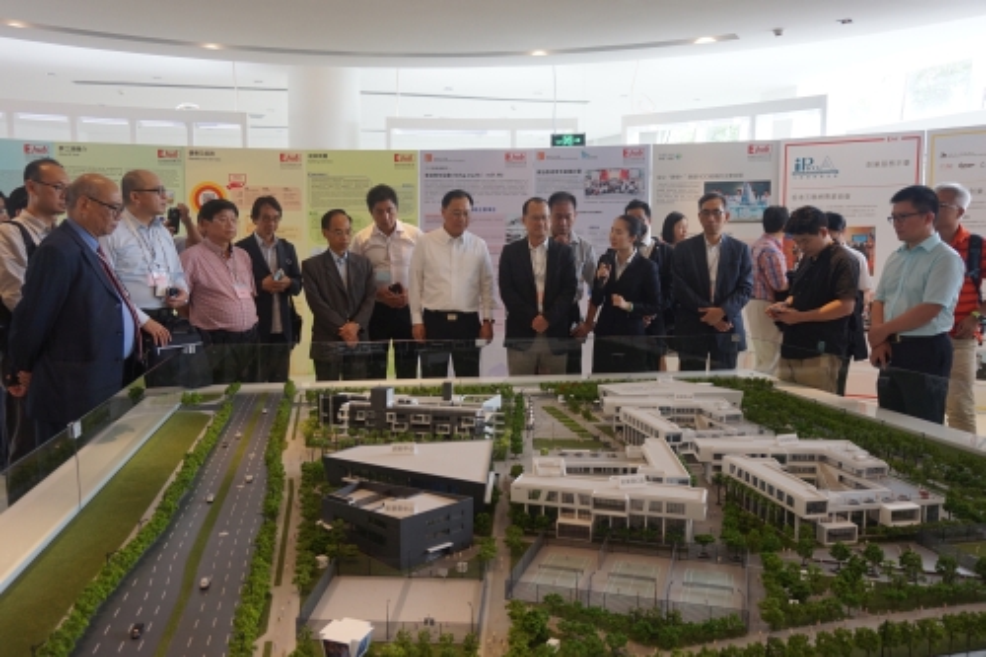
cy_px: 328
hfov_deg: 61.9
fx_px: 821
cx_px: 493
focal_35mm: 30
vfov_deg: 43.6
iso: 320
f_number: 4
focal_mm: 20
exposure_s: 1/60
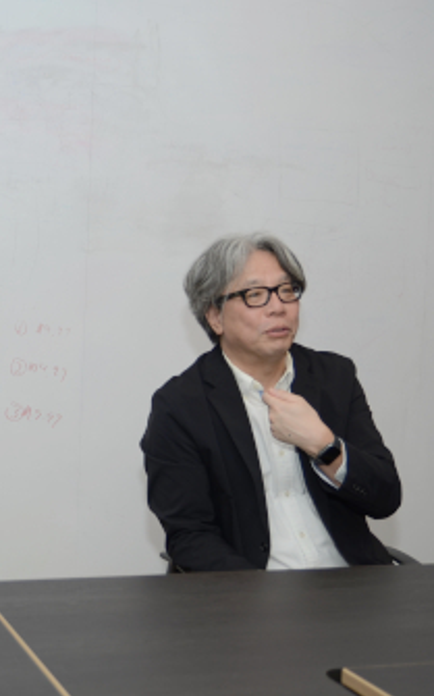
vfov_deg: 36.3
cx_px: 66
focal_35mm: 56
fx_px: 1061
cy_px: 350
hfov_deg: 22.7
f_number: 2.8
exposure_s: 1/200
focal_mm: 24
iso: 100
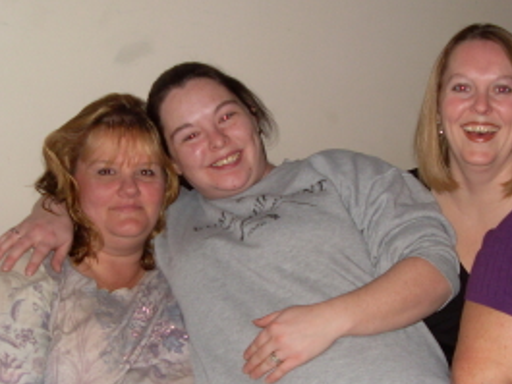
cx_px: 398
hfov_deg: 28.4
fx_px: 991
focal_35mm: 67
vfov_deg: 21.8
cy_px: 272
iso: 100
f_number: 2.8
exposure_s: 1/45
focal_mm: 6.3
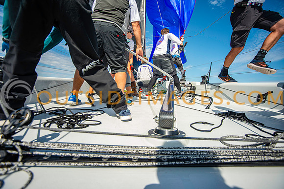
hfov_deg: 100.4
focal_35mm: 15
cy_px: 94
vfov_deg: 77.4
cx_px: 142
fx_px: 118
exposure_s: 1/2000
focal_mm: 15
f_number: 5
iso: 320
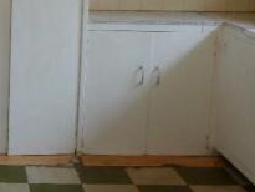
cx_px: -28
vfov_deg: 20.4
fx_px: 523
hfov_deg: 25.3
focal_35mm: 71
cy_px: 31
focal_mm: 4.5
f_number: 3.1
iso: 200
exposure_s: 1/60
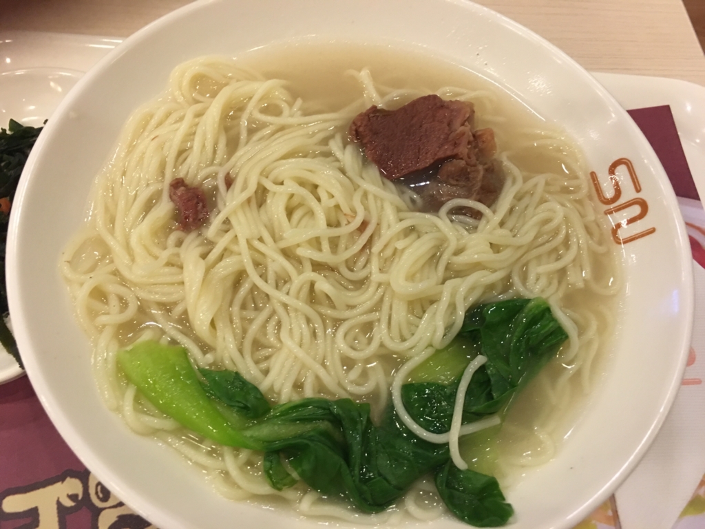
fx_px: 591
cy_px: 264
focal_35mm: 29
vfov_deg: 48.2
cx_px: 352
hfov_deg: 61.7
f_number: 2.2
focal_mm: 4.15
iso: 125
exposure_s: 1/17
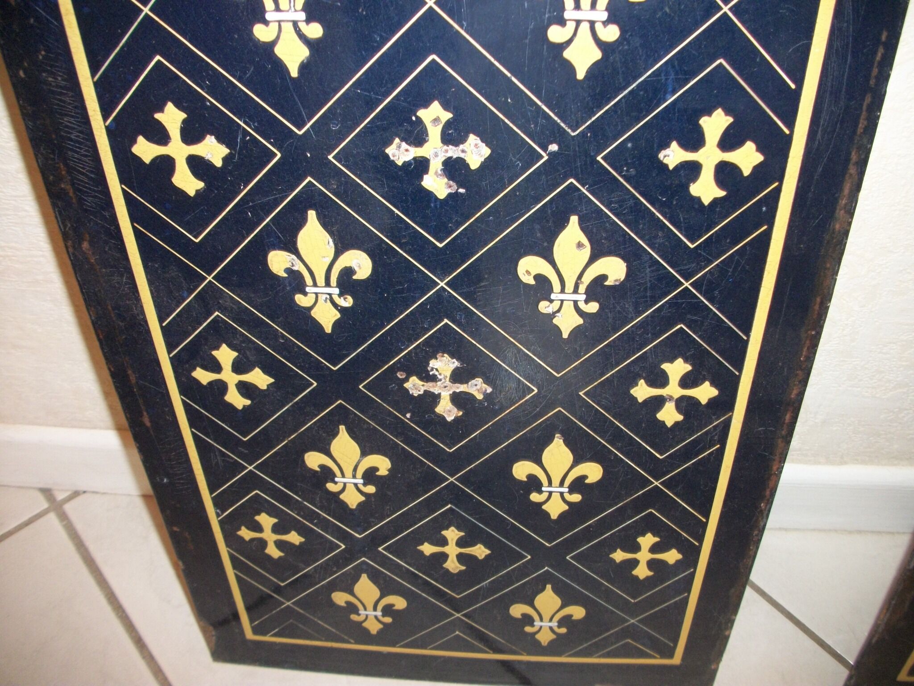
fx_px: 845
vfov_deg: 44.2
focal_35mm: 32
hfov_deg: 56.8
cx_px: 457
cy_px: 343
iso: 160
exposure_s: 1/30
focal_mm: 5.7
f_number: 2.9
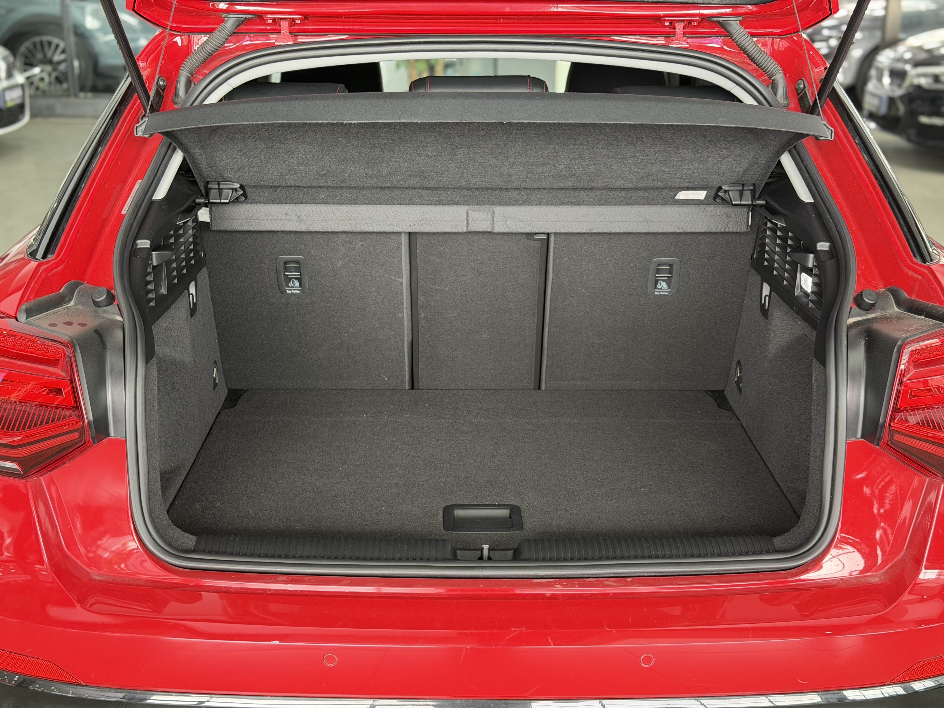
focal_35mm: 48
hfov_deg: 39.7
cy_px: 354
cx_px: 472
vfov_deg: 30.3
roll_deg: +0.3
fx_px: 1309
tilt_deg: -16.0
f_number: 1.78
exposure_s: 1/50
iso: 200
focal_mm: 6.76
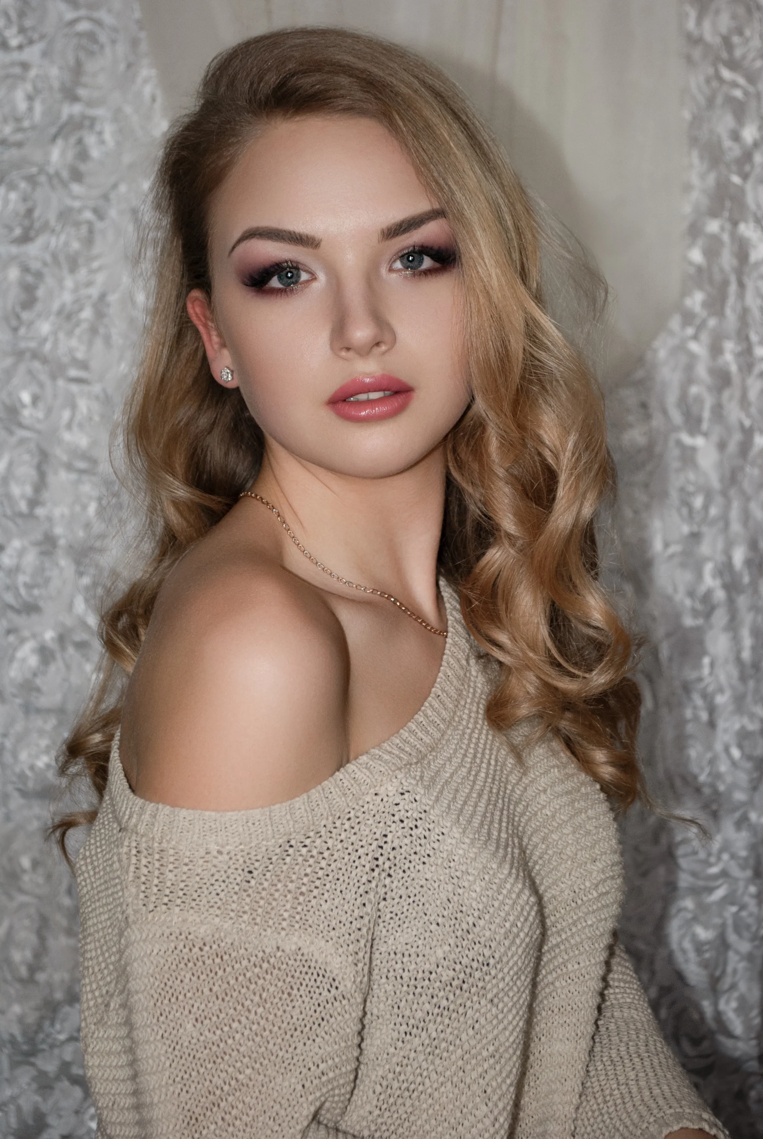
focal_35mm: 82
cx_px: 382
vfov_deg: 24.6
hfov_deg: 16.6
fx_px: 2615
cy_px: 570
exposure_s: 1/60
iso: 200
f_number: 5.6
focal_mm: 55
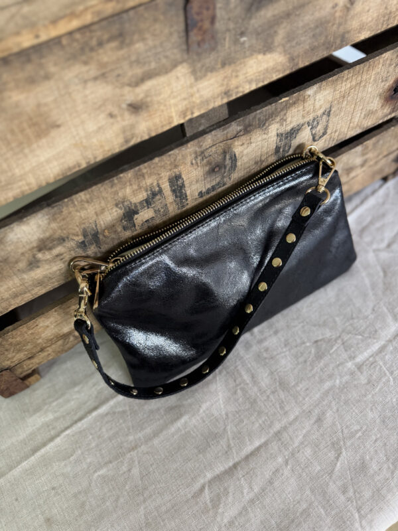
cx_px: 199
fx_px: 368
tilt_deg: -56.4
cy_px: 266
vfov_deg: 71.6
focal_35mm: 24
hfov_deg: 56.8
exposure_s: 1/50
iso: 320
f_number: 1.78
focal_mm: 6.76
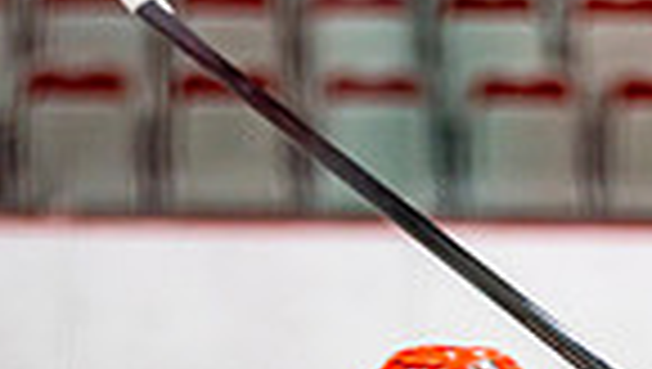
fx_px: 14316
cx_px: 711
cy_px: 728
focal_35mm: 827
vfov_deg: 1.5
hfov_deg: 2.6
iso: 640
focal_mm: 168
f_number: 2.8
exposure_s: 1/640
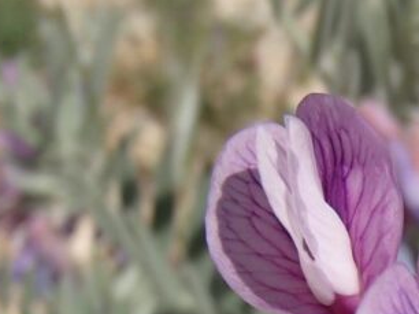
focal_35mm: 93
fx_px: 1125
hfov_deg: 20.0
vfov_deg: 15.2
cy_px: 392
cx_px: 485
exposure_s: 1/1250
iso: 100
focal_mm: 6.64
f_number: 4.7
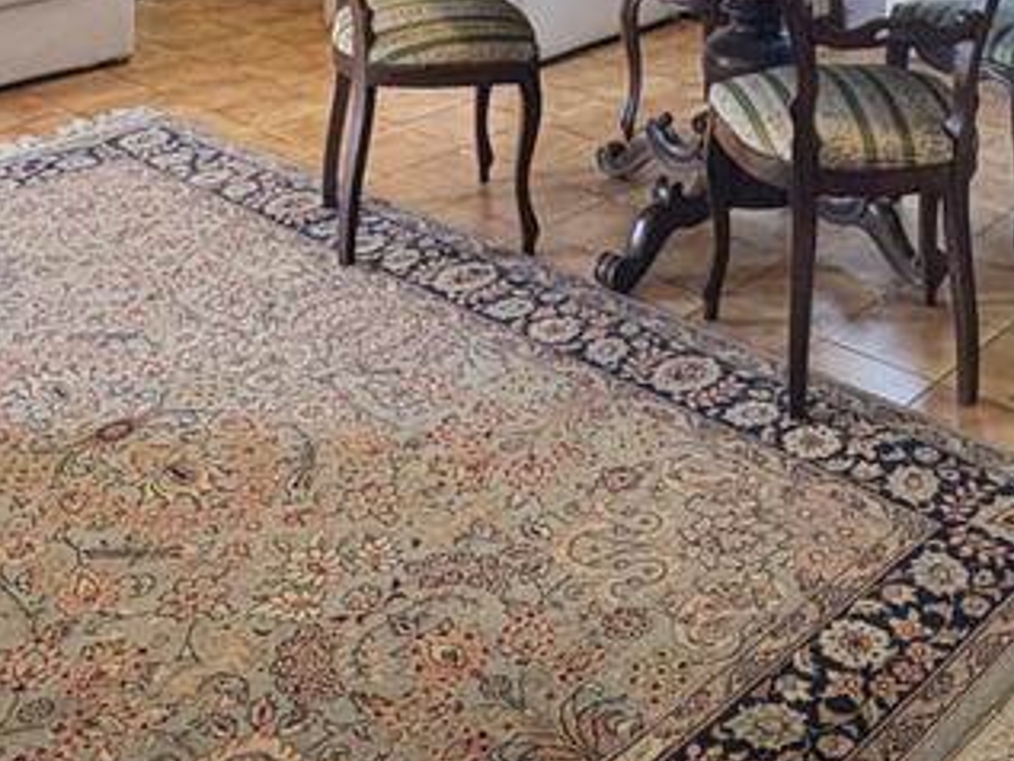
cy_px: -371
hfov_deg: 35.8
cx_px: 681
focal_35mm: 53
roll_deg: +0.0
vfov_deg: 22.7
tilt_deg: -0.3
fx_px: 1553
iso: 320
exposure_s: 1/50
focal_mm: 2.22
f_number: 2.2
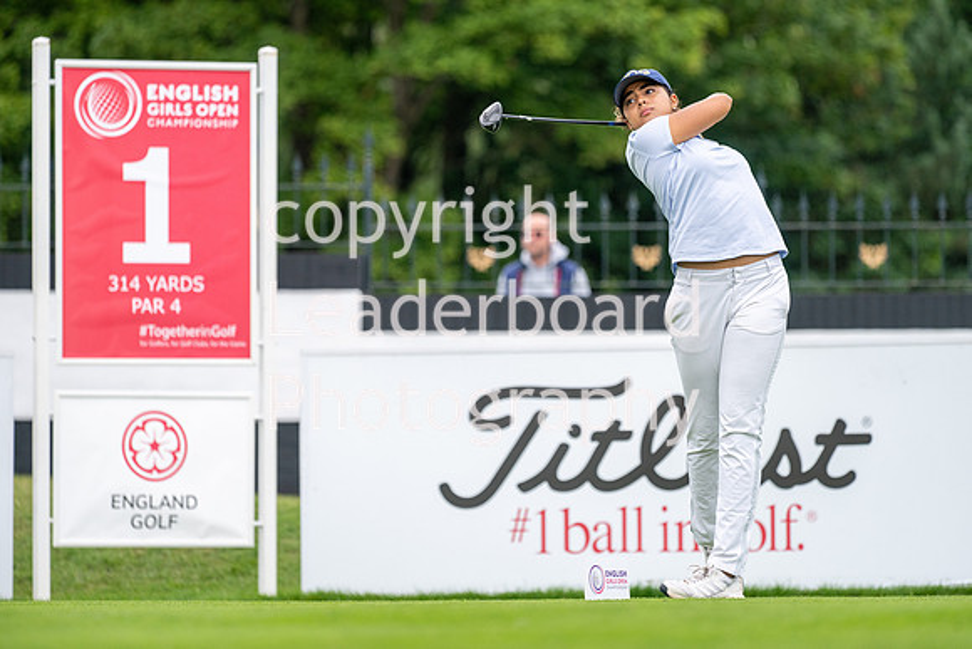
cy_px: 324
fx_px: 8102
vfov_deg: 4.6
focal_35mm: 300
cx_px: 486
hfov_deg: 6.9
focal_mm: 300
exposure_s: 1/2000
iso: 400
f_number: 5
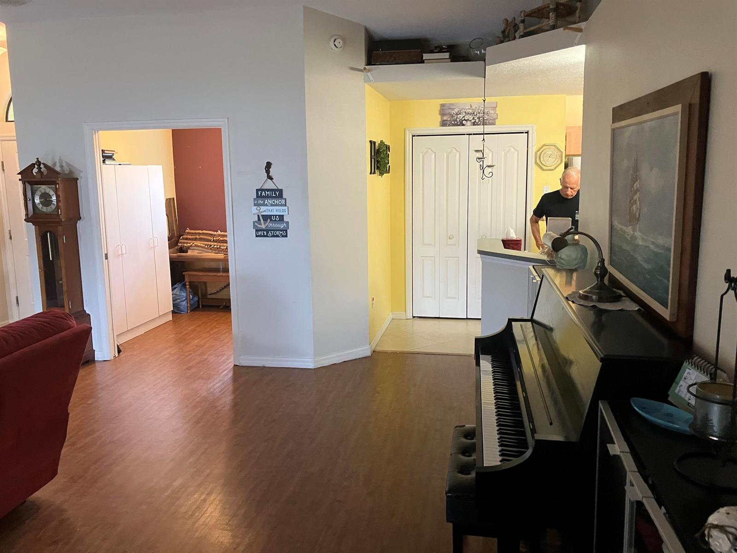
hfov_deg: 63.4
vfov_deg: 49.7
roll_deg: +0.1
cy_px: 276
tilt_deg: -8.7
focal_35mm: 28
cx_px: 368
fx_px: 596
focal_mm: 3.99
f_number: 1.8
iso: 320
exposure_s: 1/40
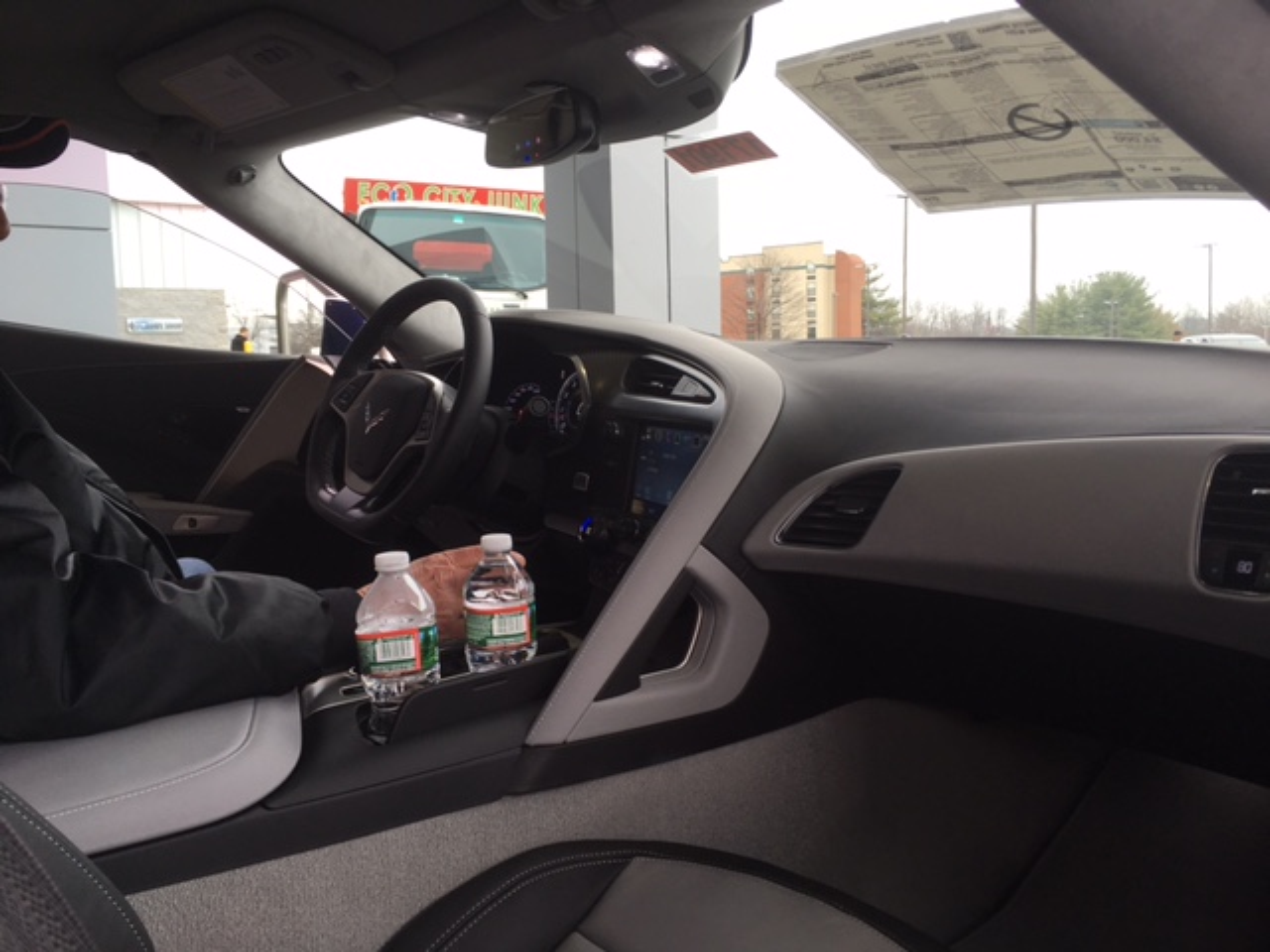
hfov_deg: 61.7
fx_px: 1064
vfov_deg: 48.2
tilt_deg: -4.9
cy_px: 476
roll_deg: +2.4
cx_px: 635
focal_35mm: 29
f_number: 2.2
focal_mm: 4.15
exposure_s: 1/120
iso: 25
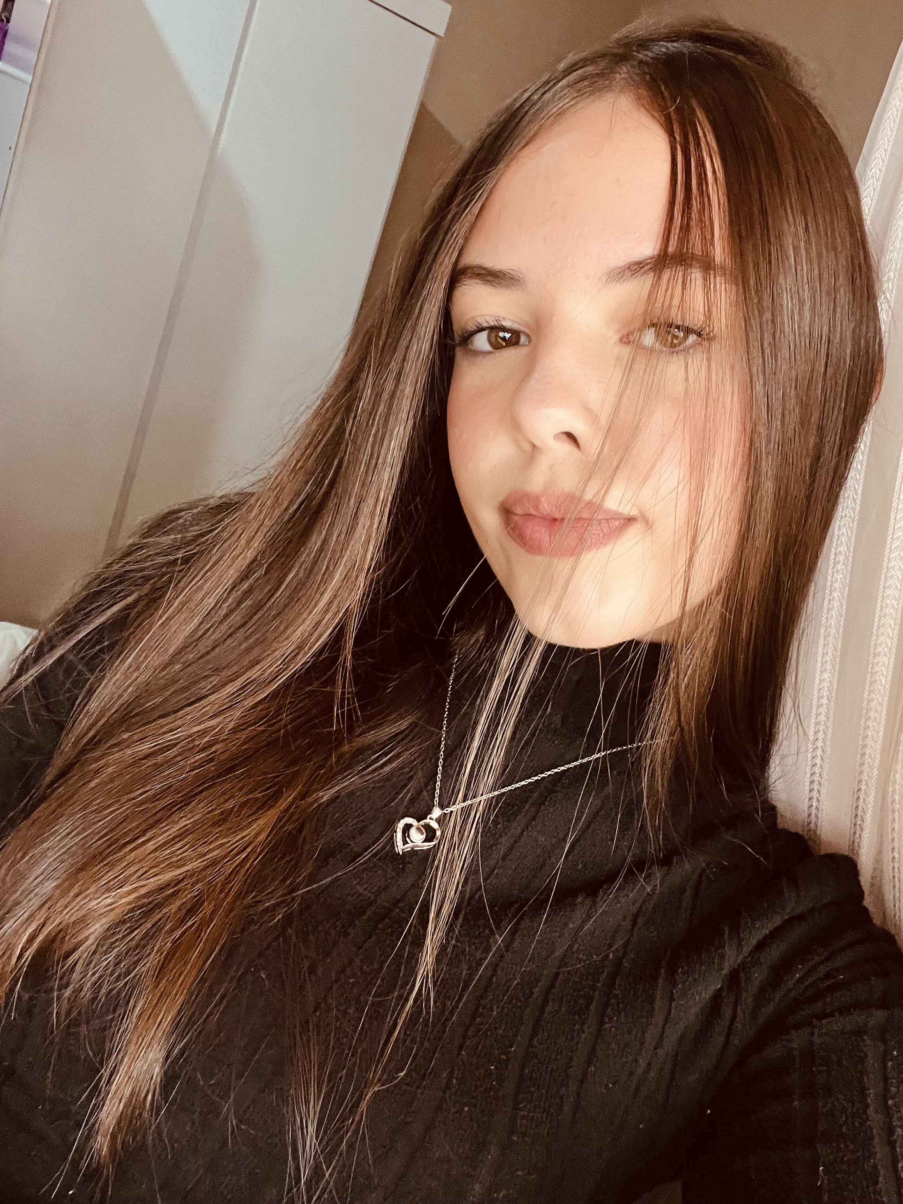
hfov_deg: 46.8
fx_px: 1043
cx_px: 452
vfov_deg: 60.0
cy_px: 602
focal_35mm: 30
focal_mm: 2.71
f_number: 2.2
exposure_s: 1/60
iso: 200
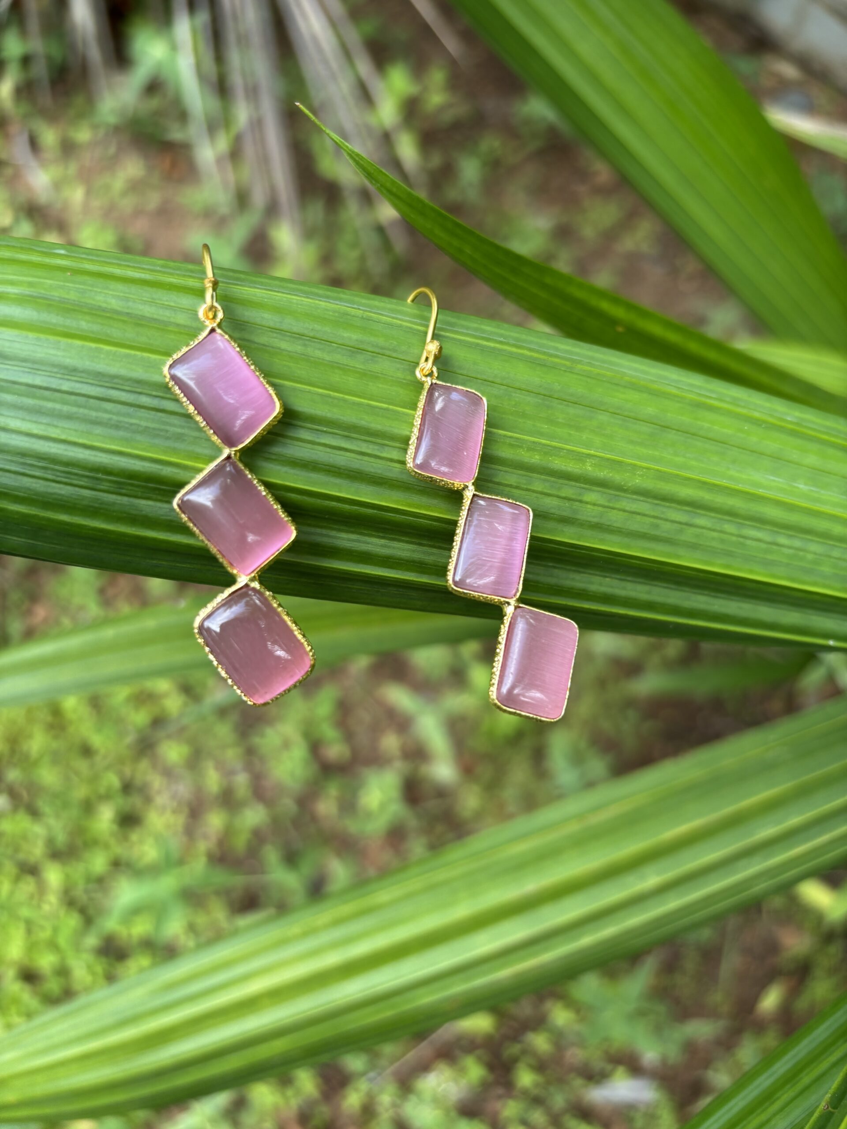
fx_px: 848
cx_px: 424
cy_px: 564
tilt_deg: -65.4
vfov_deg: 67.3
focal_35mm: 26
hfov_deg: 53.1
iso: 40
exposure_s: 1/121
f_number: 1.6
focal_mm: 5.96
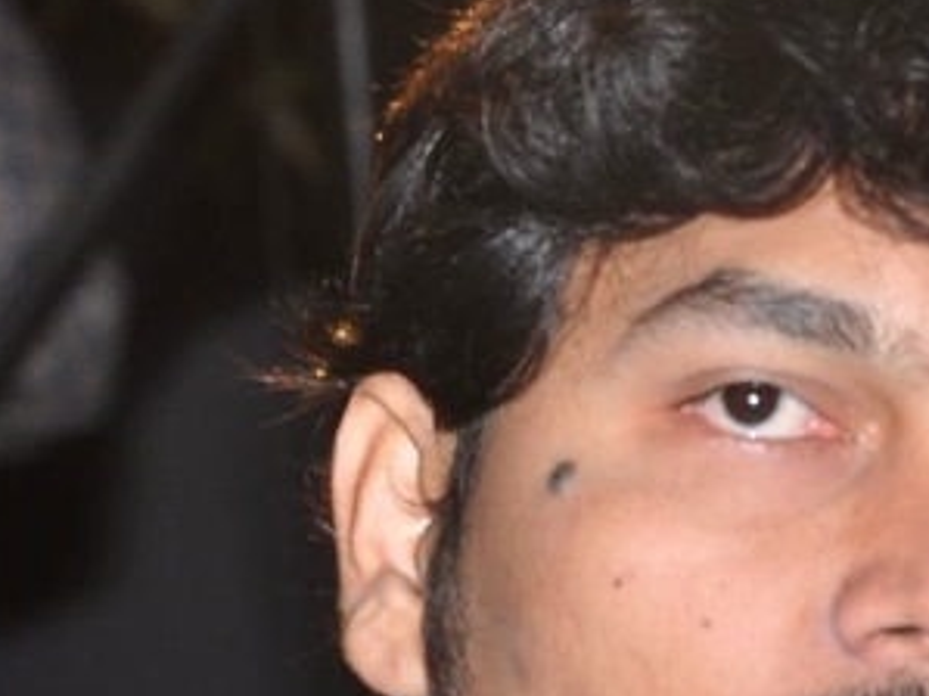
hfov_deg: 3.3
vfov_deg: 2.4
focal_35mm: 607
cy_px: 921
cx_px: 755
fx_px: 16282
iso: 400
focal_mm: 105
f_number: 9
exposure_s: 1/125
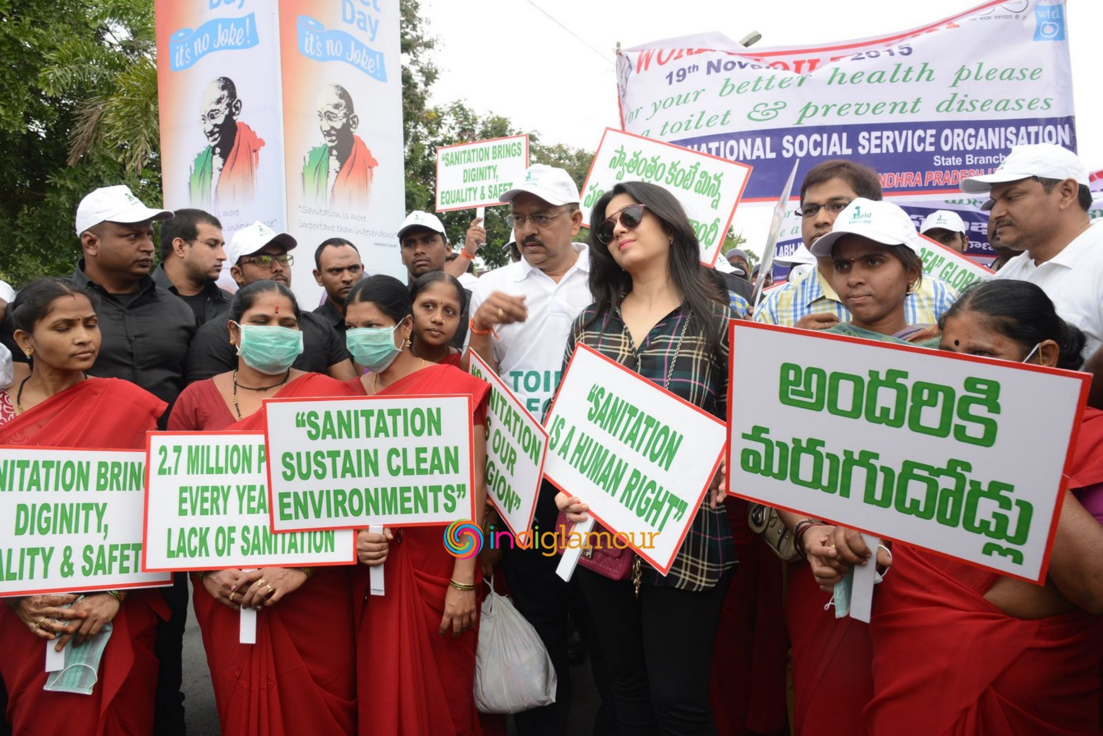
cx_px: 552
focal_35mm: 24
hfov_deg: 73.7
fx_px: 736
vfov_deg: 53.2
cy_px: 368
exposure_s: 1/125
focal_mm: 24
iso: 400
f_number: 9
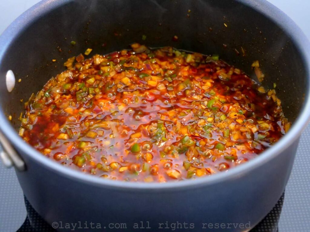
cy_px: 116
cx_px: 155
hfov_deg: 31.2
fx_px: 555
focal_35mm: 62
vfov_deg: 23.7
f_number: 3.7
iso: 3200
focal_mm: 31
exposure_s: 1/80
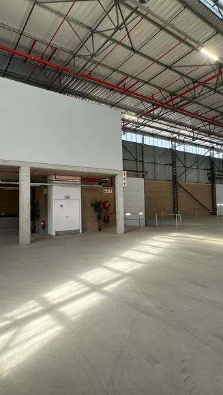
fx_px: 221
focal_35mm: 21
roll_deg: +0.6
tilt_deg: +4.0
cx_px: 70
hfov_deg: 52.4
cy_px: 193
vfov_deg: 83.8
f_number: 2.2
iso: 50
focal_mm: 2.22
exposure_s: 1/99
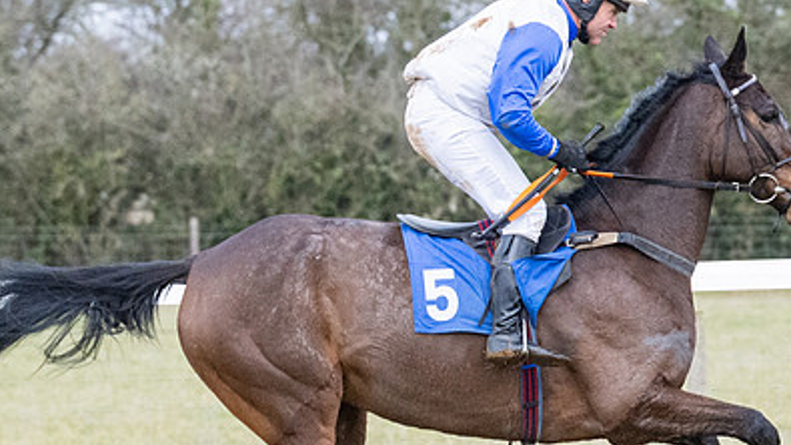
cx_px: 623
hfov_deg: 6.2
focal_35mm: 349
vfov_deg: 3.5
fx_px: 7318
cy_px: 549
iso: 1600
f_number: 4
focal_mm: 95
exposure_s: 1/1000
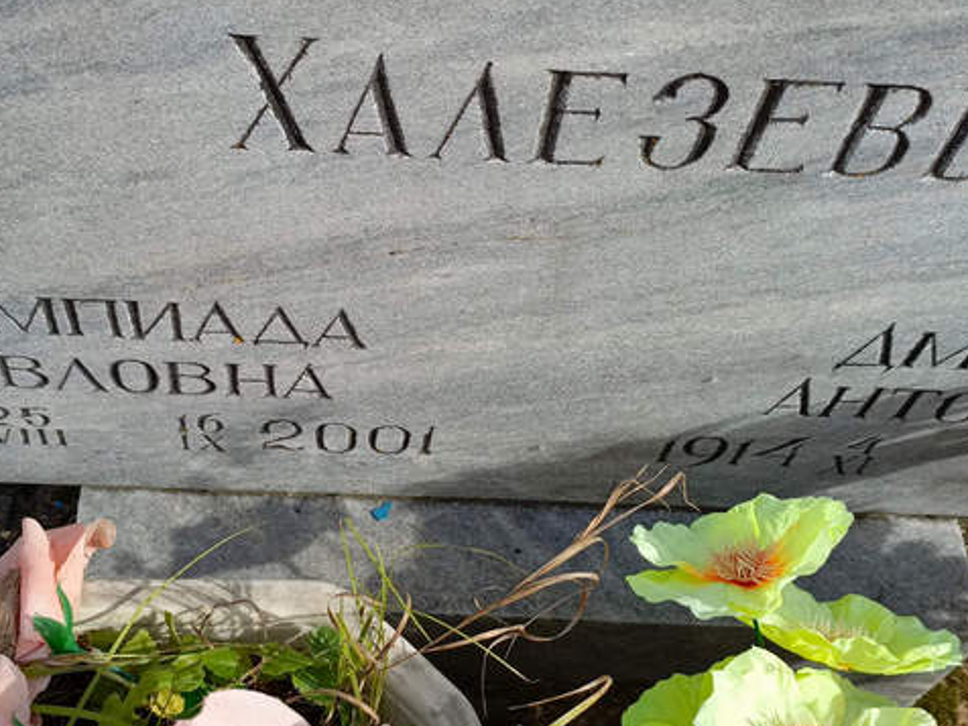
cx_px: 392
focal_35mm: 42
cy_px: 374
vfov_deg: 34.3
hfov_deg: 44.6
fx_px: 1174
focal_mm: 4.76
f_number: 1.69
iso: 114
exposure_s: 1/755
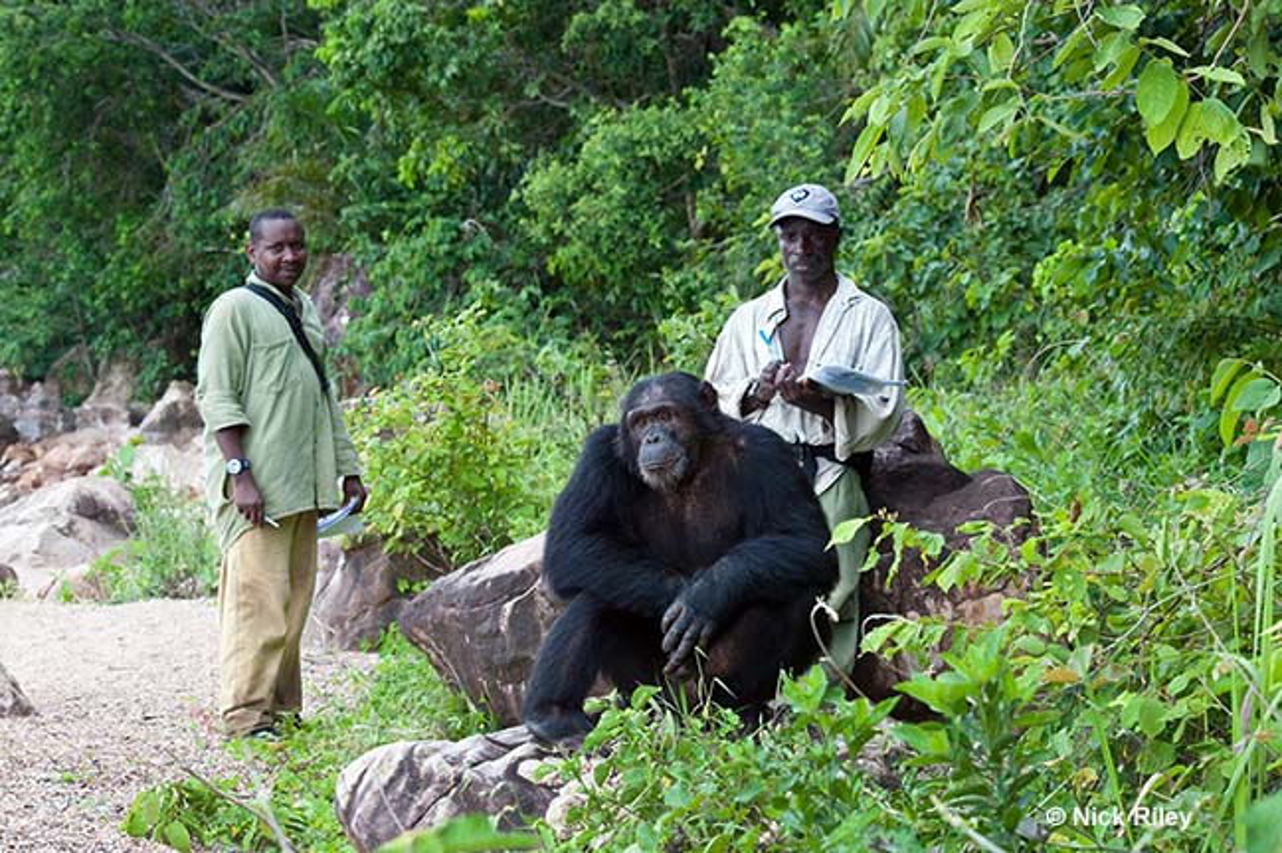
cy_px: 426
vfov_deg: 13.7
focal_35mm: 100
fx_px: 3558
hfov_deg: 20.4
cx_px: 641
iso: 640
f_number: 11
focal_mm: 100
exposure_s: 1/60
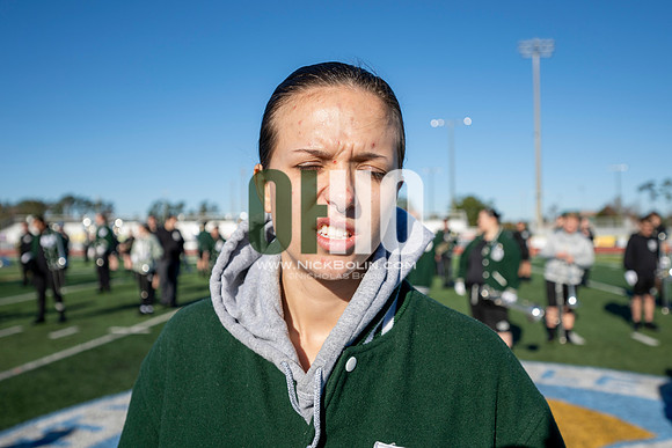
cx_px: 336
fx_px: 560
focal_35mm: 30
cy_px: 224
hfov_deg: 61.9
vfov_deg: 43.6
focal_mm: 30
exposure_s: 1/2000
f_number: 4
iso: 250
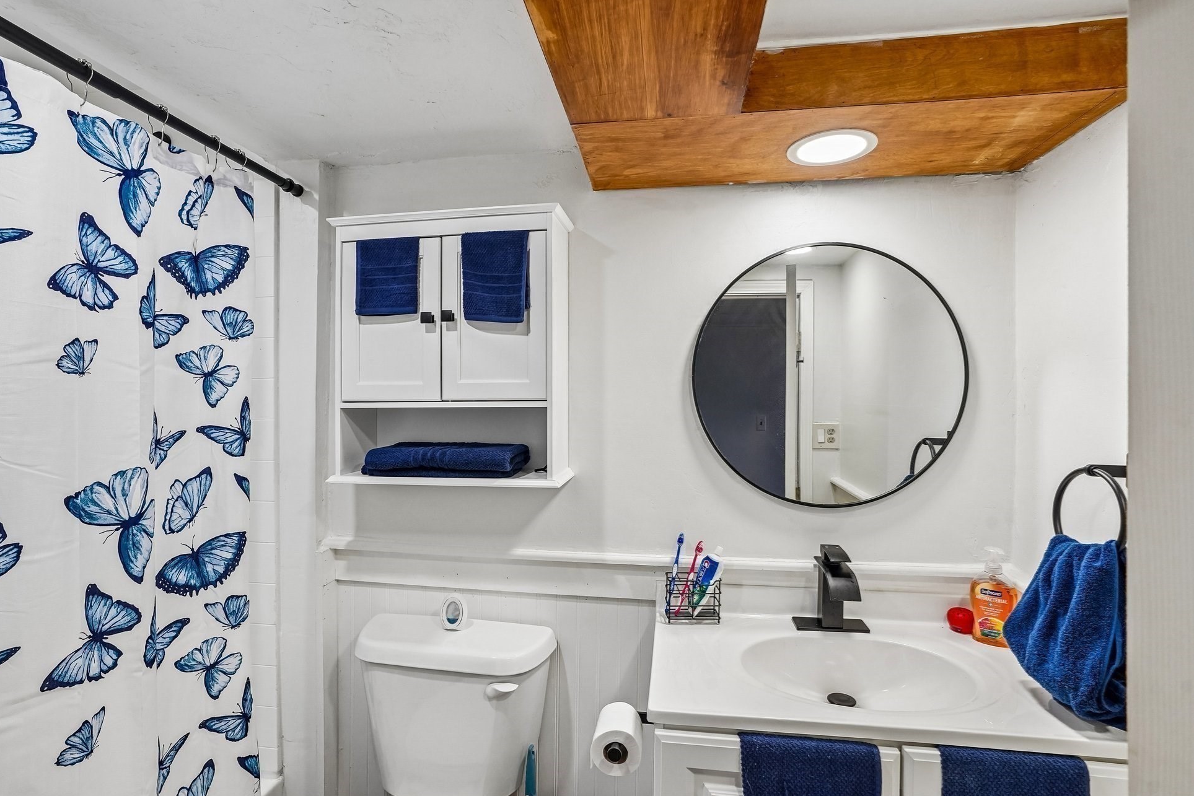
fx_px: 564
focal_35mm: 17
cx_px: 587
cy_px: 402
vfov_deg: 70.4
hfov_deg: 93.3
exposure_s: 1/30
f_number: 8
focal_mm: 16
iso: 500
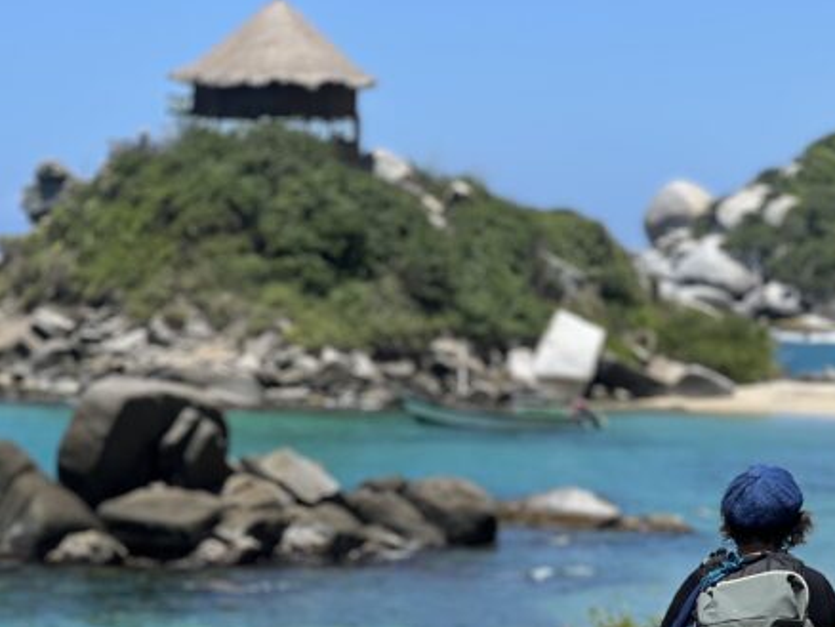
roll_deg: -0.6
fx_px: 3258
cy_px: 532
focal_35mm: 135
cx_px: 395
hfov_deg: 14.6
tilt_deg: -4.1
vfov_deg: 10.9
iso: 32
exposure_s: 1/840
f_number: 2.8
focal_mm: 9
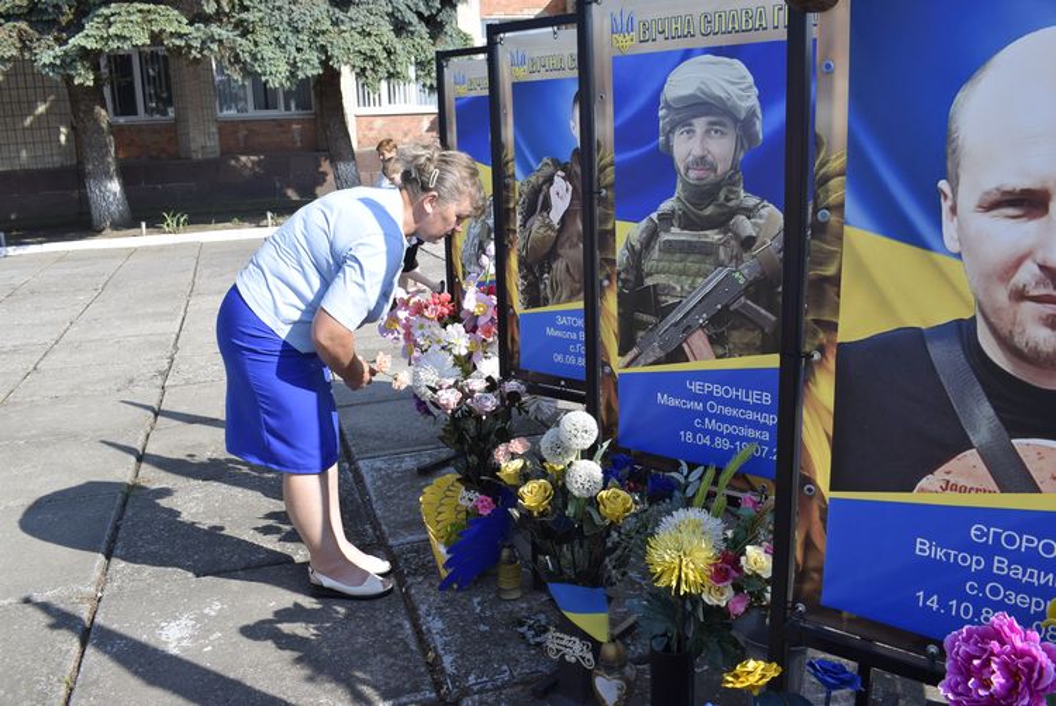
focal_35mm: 30
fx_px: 880
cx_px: 528
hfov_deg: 61.9
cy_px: 353
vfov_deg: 43.7
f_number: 9
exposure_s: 1/320
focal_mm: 20
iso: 200
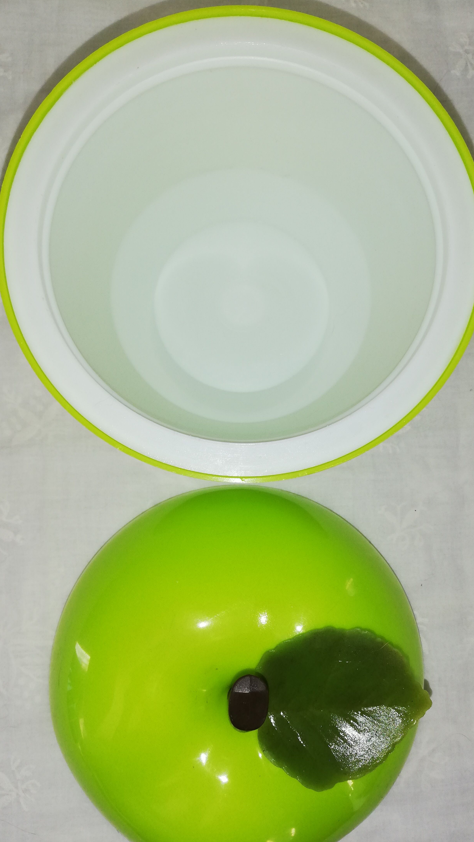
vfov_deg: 64.3
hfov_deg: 38.9
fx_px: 670
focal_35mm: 30
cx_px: 253
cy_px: 437
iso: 100
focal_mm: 3.81
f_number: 2.2
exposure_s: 1/100
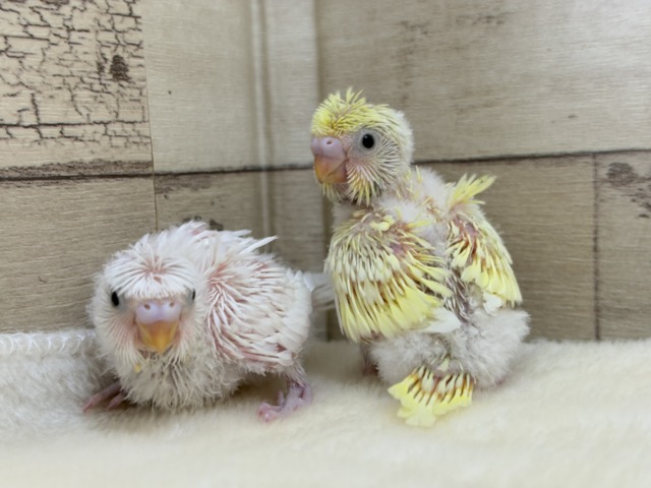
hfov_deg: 36.8
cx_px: 326
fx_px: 978
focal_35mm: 52
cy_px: 244
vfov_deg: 28.0
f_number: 1.6
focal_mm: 5.96
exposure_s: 1/50
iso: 64
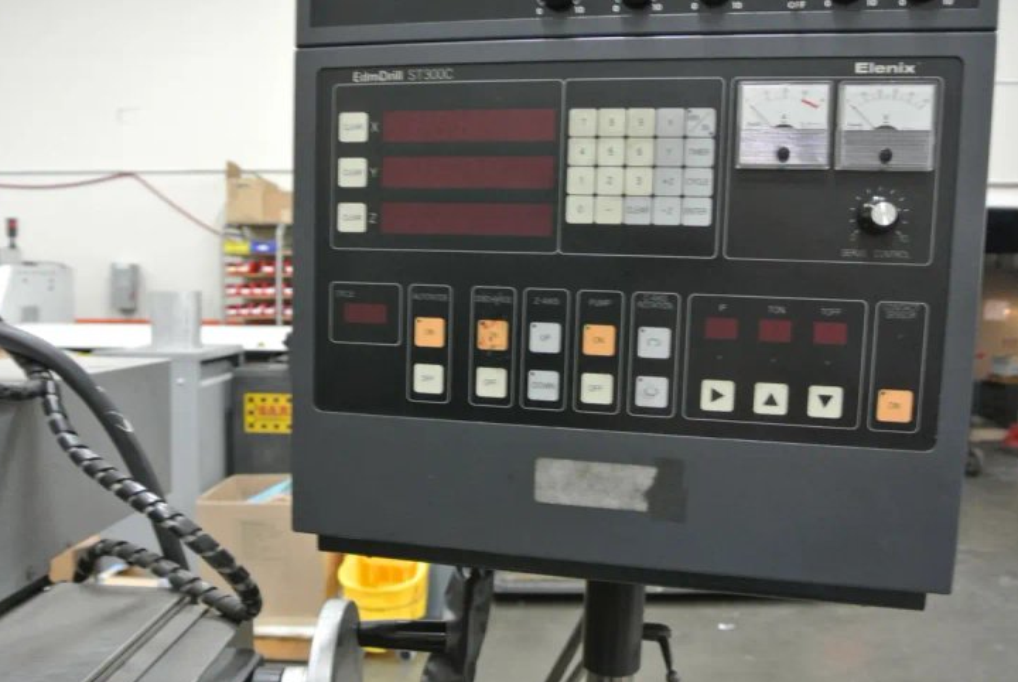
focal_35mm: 30
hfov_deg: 61.9
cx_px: 508
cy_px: 353
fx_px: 849
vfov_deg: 43.7
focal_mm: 10
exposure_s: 1/25
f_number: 3.5
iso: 800
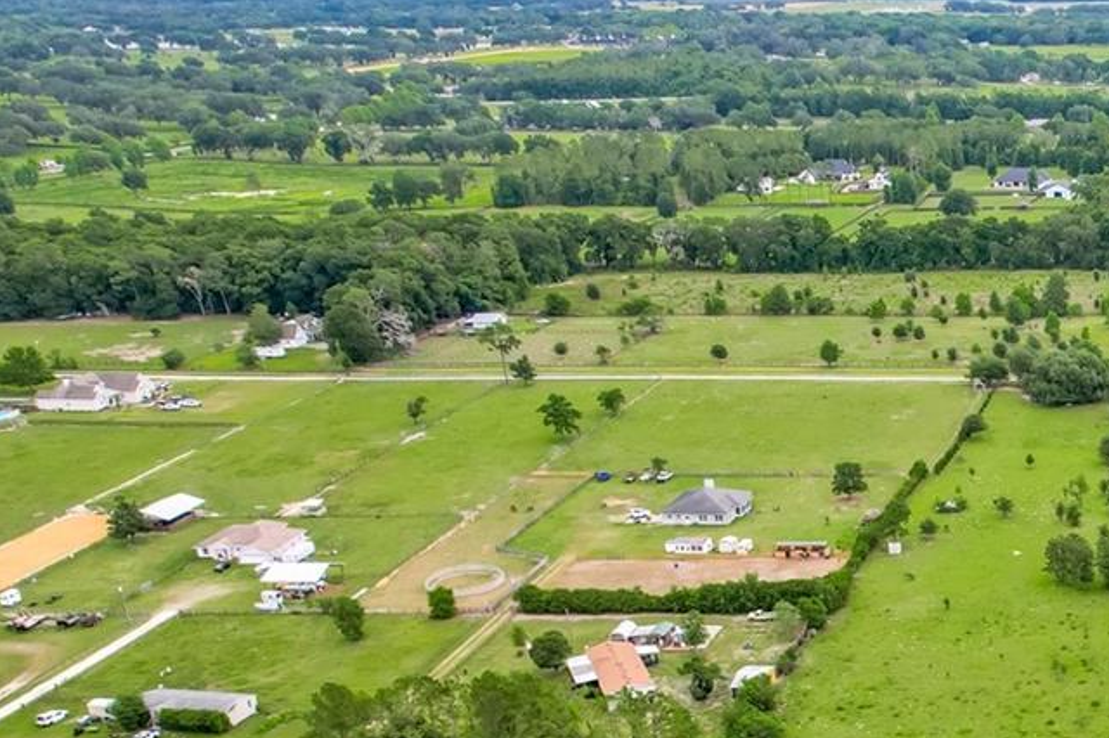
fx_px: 1693
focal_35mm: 55
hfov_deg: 31.6
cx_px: 1258
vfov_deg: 23.6
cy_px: 726
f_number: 2.8
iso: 140
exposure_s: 1/125
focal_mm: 8.38
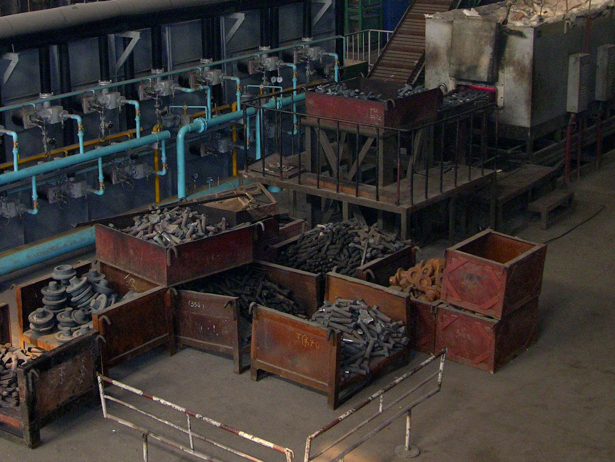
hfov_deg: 30.9
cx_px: 189
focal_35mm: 62
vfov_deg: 23.4
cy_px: 120
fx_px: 1101
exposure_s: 1/60.1
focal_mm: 8.9
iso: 200
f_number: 2.8
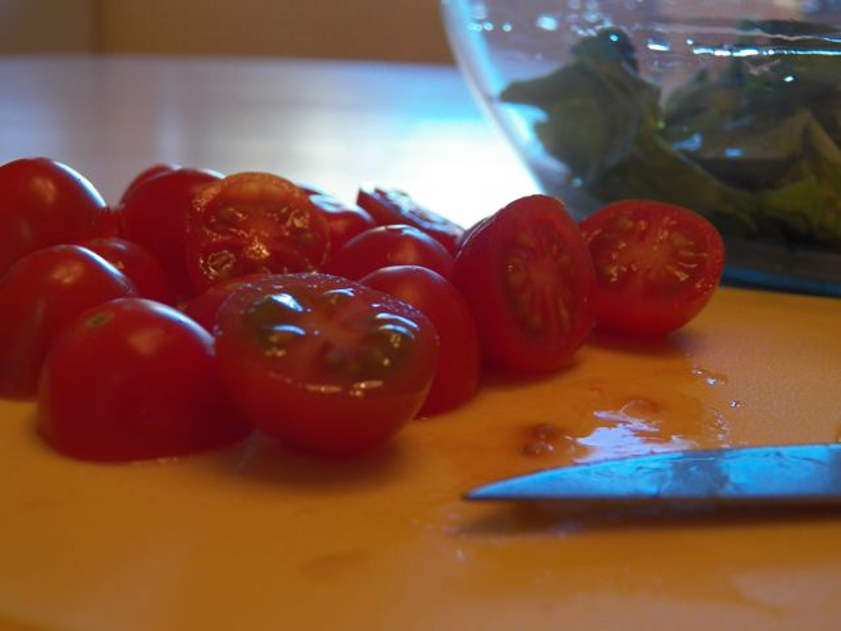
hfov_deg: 42.9
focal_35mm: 44
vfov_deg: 32.9
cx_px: 420
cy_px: 316
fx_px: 1069
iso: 125
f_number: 3.2
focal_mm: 7.9
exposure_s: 1/40
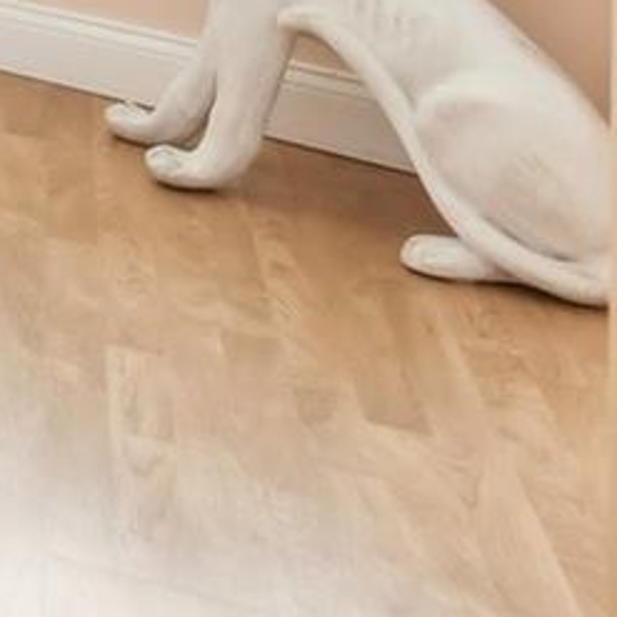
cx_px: -862
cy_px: -548
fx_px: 1775
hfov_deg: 13.9
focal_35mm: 88
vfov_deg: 16.1
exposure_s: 1/60
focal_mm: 16
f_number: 10
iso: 400
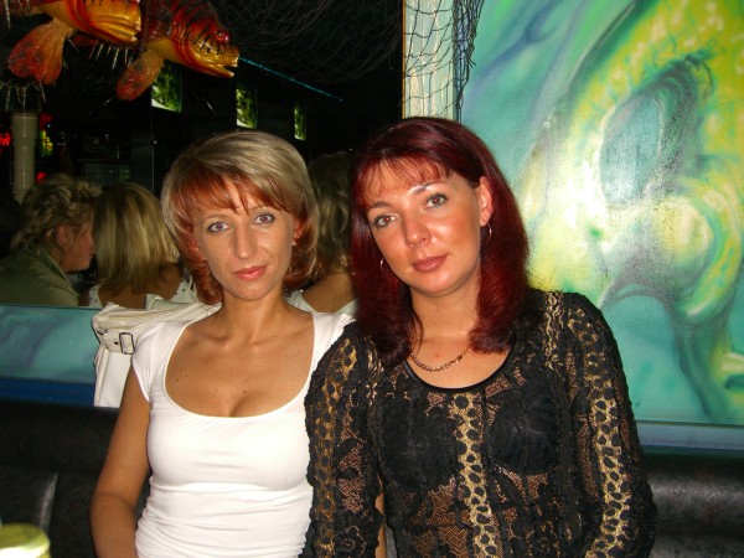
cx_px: 372
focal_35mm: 38
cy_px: 279
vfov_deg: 37.7
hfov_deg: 49.0
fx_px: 817
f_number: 2.8
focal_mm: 7.9
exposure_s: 1/60
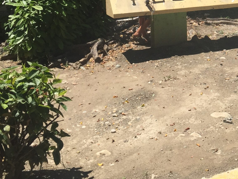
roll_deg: -2.4
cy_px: -7
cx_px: 265
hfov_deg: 27.2
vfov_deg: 21.6
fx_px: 447
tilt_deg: -6.8
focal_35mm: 65
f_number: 2.2
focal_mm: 4.15
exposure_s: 1/1883
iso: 32
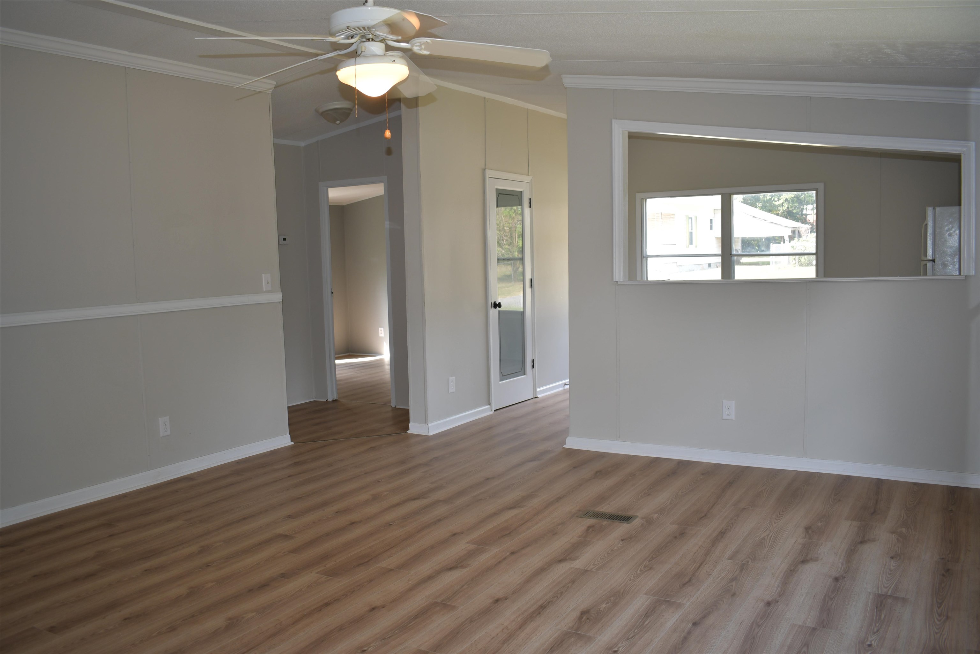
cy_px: 327
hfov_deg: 61.9
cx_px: 490
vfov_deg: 43.6
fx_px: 817
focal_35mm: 30
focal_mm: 20
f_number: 3.8
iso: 140
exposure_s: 1/60
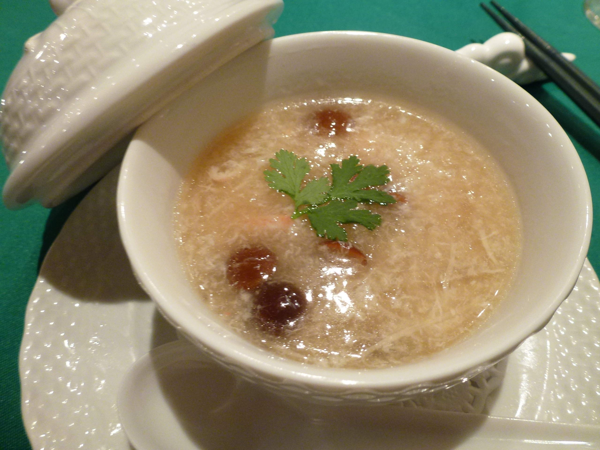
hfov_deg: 71.6
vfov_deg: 56.8
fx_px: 416
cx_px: 300
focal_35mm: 24
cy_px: 225
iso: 200
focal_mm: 4.3
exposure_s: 1/15
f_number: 3.3
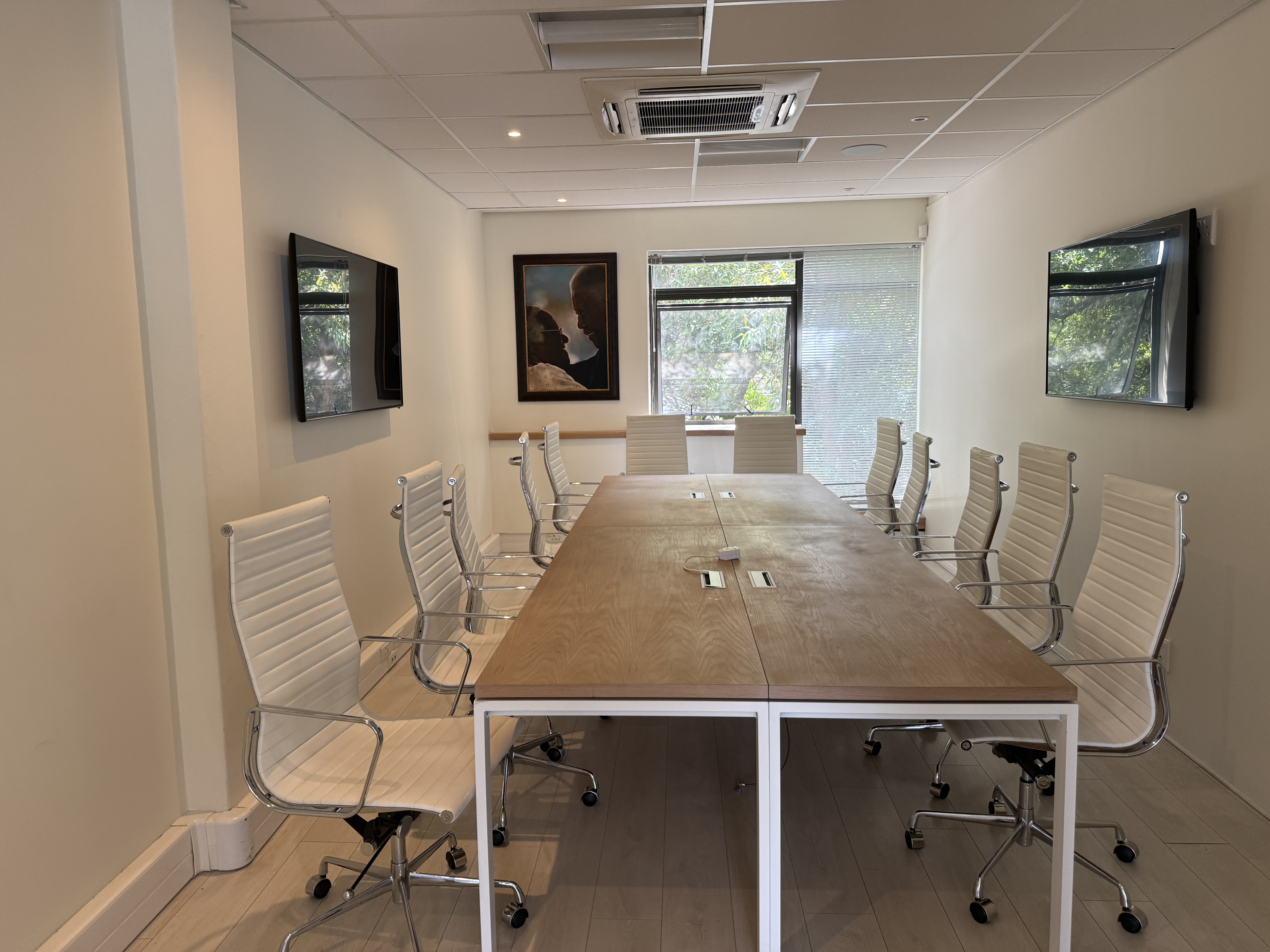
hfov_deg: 71.6
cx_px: 635
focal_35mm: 24
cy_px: 476
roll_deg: +1.3
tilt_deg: -6.2
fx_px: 881
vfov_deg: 56.8
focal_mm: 6.76
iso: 125
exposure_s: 1/100
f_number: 1.78
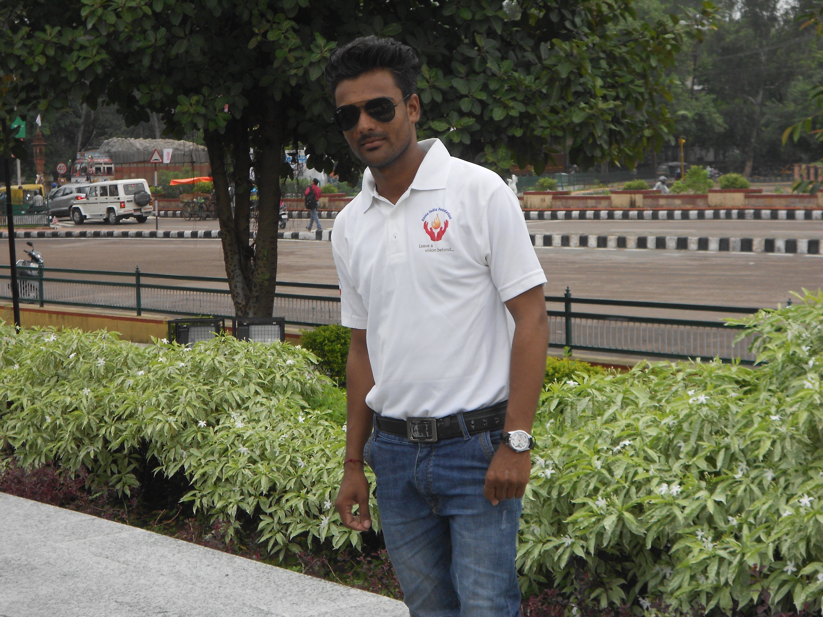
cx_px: 412
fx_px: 1807
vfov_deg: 19.4
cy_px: 308
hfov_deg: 25.7
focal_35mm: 76
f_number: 5.8
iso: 80
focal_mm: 13.5
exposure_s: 1/160
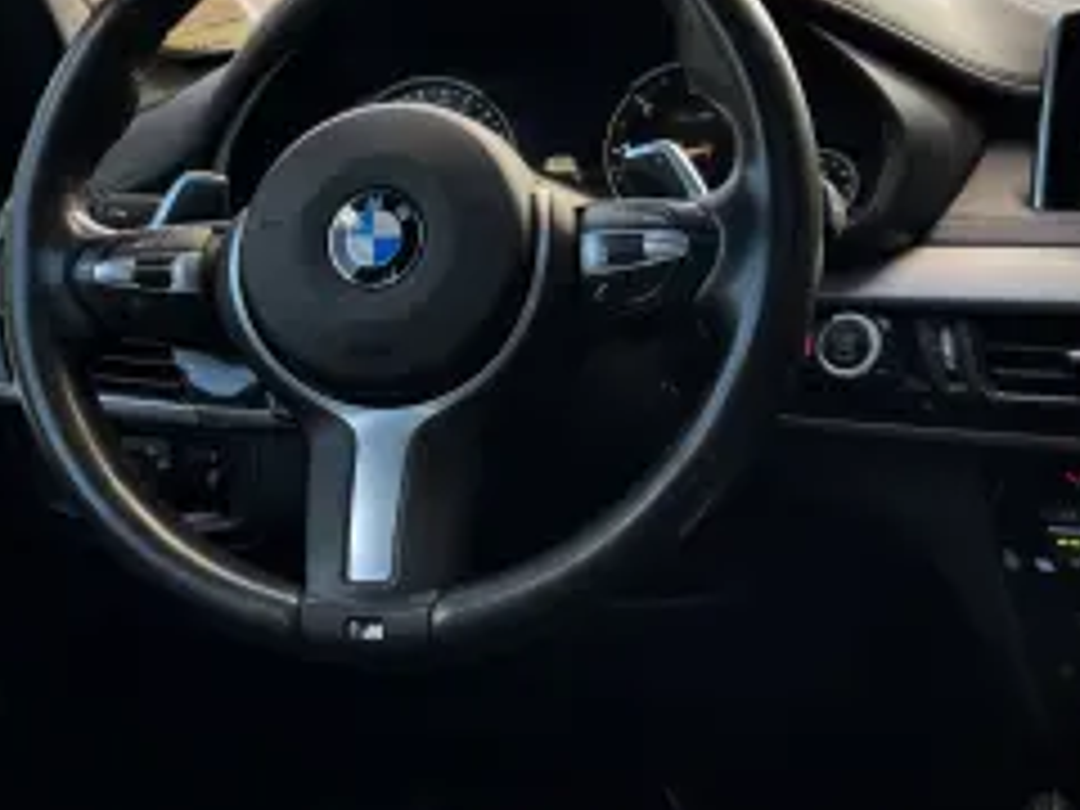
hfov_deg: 26.8
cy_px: 225
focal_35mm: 72
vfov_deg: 20.3
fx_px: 2246
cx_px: 302
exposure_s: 1/167
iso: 100
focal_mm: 6.76
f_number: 1.78
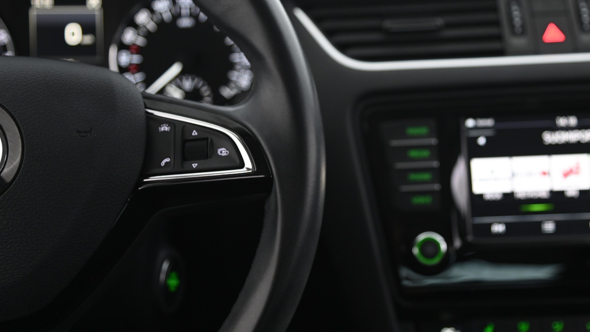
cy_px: 148
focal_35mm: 74
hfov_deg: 28.6
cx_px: 317
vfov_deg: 16.3
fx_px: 1158
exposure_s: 1/20
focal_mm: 58
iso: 2000
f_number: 4
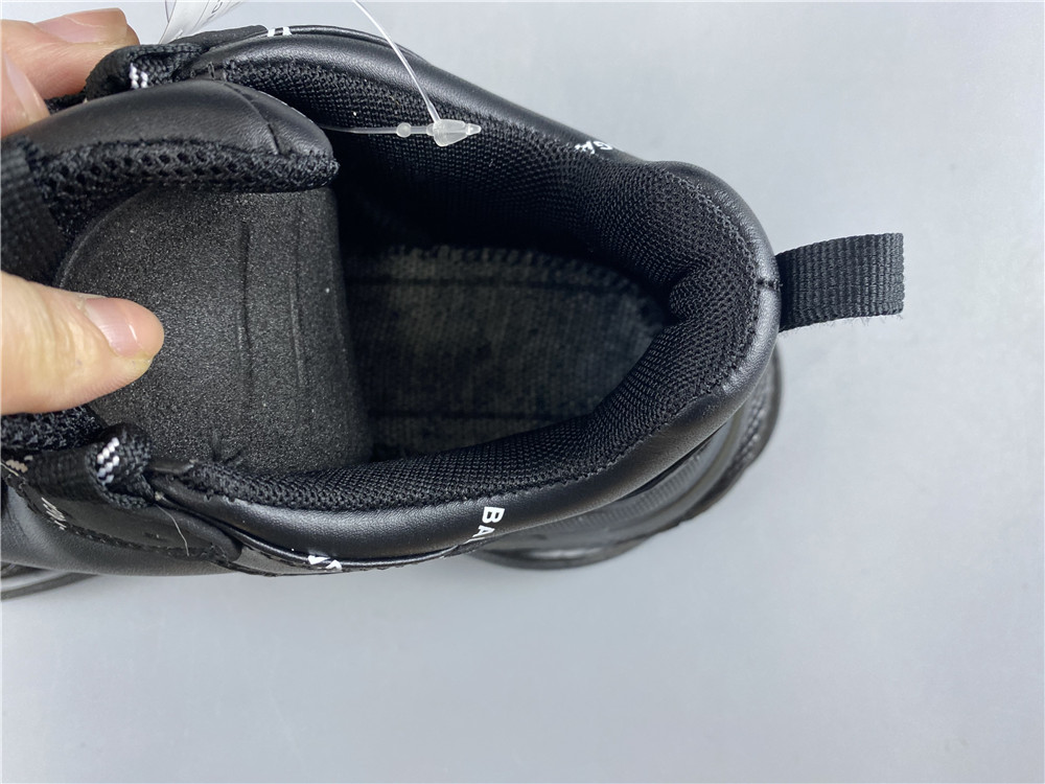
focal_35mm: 26
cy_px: 392
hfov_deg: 67.3
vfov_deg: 53.1
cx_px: 522
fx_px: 785
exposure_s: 1/50
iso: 100
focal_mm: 4.25
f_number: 1.8
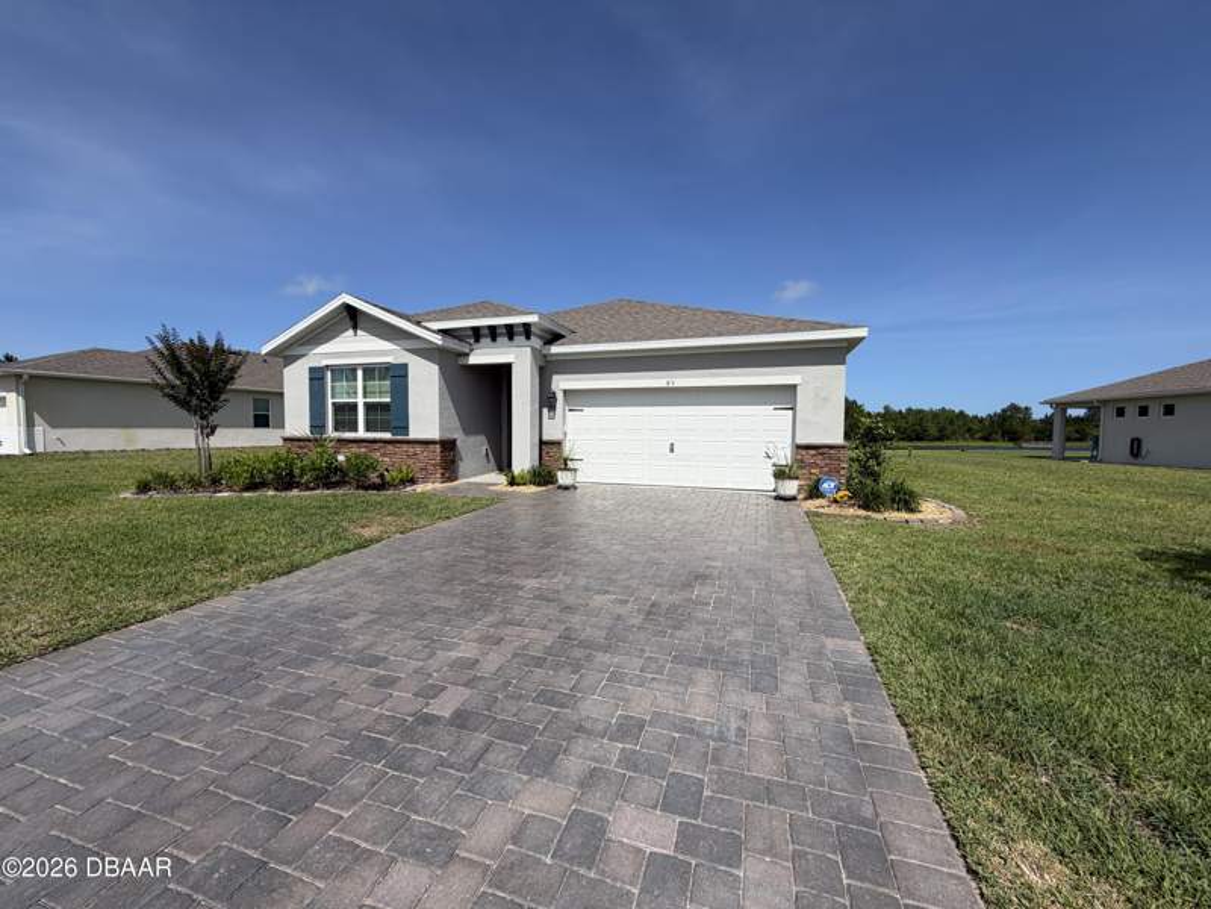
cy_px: 454
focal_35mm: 14
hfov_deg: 102.1
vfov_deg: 85.7
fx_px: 490
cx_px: 606
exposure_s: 1/1211
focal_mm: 2.22
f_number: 2.2
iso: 20
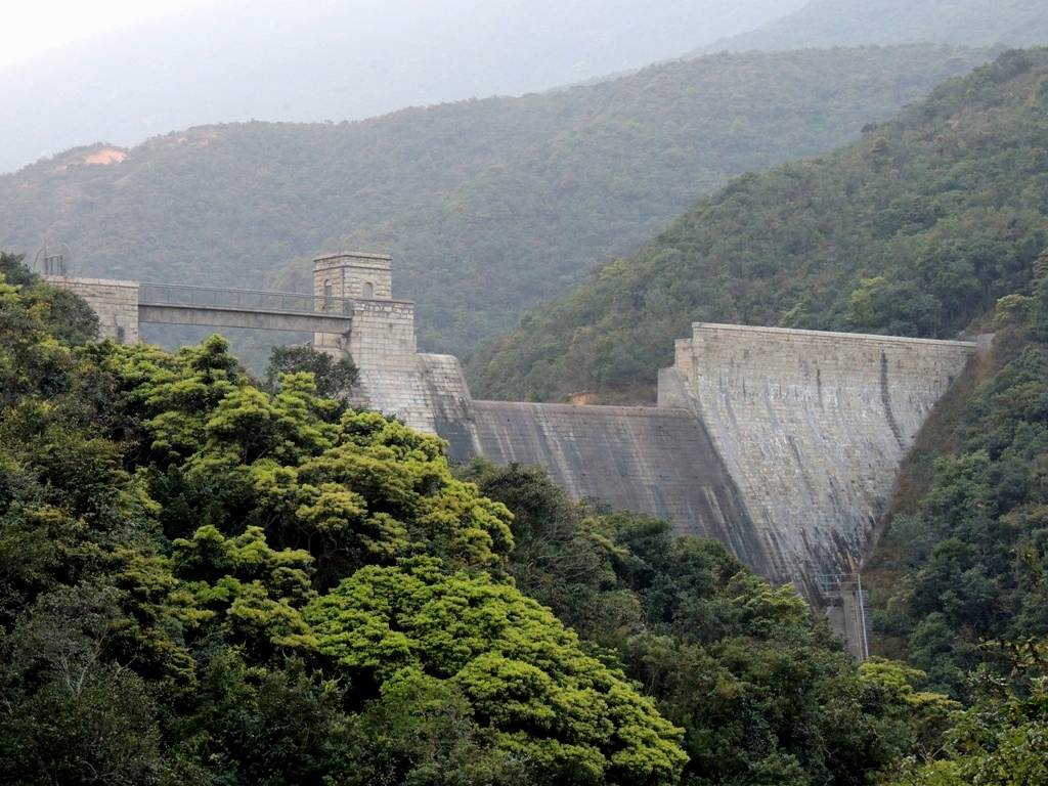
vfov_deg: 16.4
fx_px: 2725
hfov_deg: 21.8
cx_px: 524
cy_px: 393
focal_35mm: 90
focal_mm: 16
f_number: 4.1
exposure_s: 1/25
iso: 400
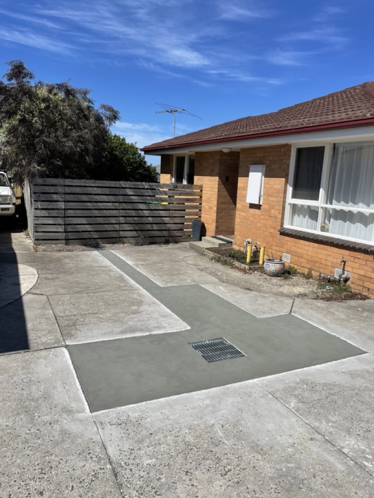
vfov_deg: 67.3
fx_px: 375
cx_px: 187
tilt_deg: -7.5
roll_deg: -3.6
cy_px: 249
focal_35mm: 26
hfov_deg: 53.1
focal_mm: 4.2
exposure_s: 1/5051
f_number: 1.6
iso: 32
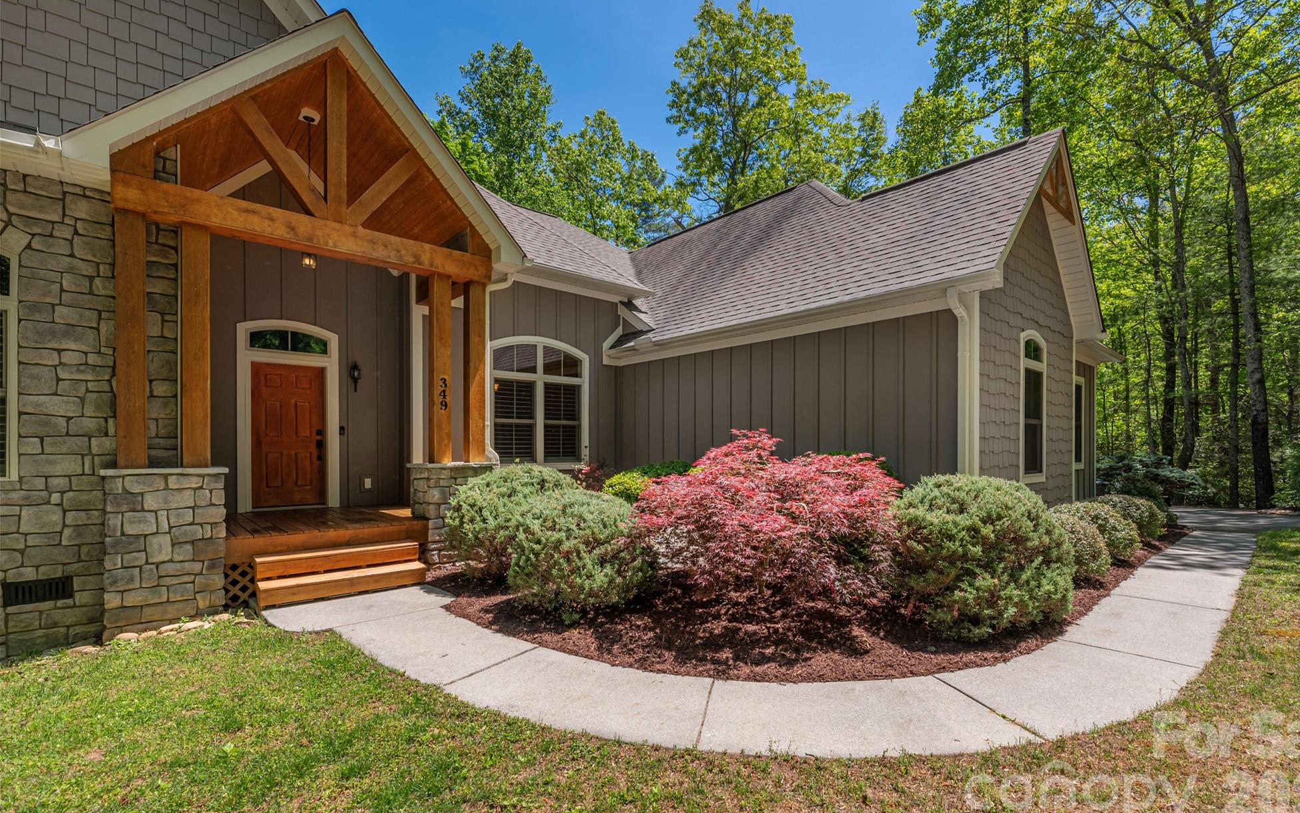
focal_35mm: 15
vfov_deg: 74.8
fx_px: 531
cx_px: 683
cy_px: 386
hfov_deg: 101.4
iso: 320
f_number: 7.1
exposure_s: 1/2000
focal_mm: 14
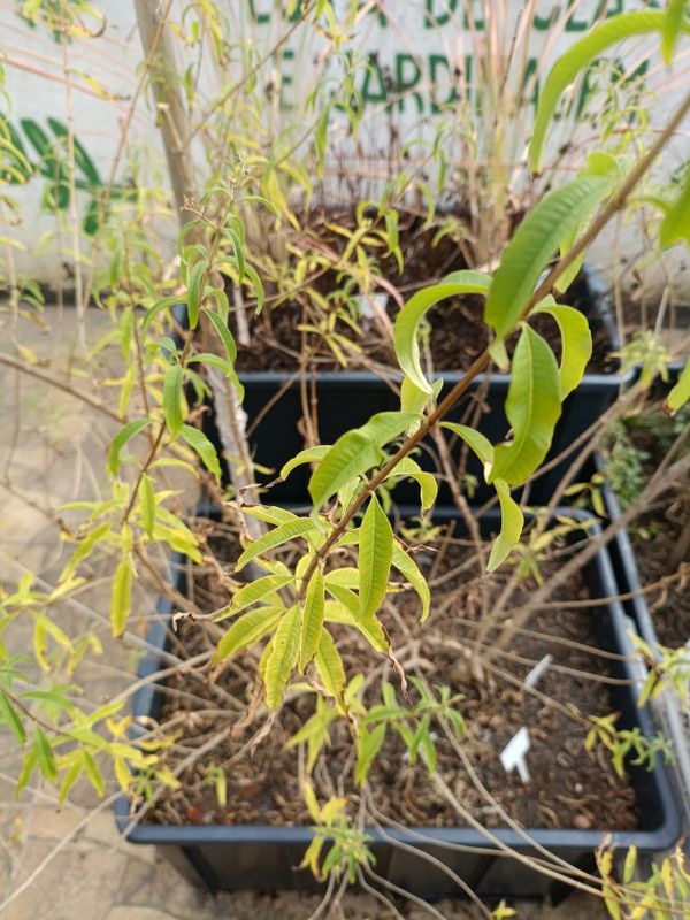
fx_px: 664
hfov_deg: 54.9
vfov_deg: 69.4
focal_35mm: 25
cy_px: 460
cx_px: 345
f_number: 1.7
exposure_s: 1/158
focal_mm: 4.71
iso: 50
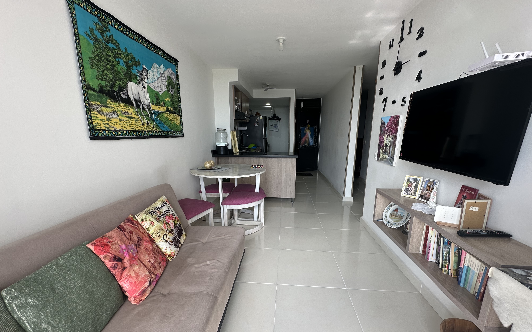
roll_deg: -0.4
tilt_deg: -13.7
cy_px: 184
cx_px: 264
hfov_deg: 101.5
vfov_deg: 74.5
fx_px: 217
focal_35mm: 15
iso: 40
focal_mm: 2.22
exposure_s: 1/147
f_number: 2.2
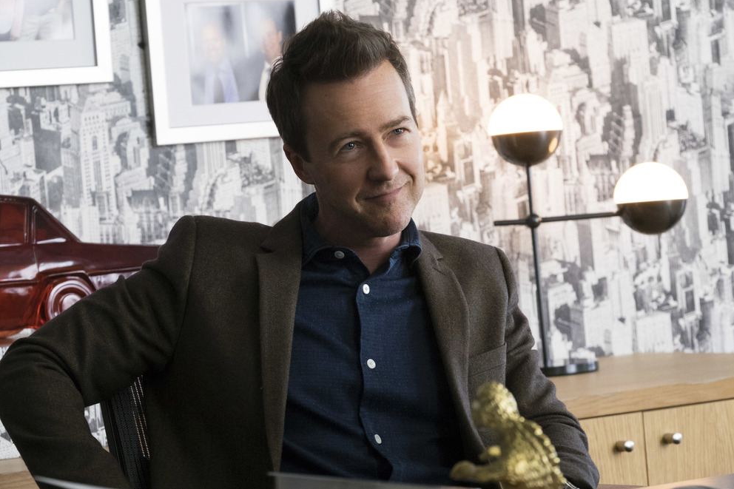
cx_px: 369
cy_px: 243
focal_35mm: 132
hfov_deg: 15.5
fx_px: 2691
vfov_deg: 10.4
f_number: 7.1
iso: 5000
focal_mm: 87.1
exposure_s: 1/125
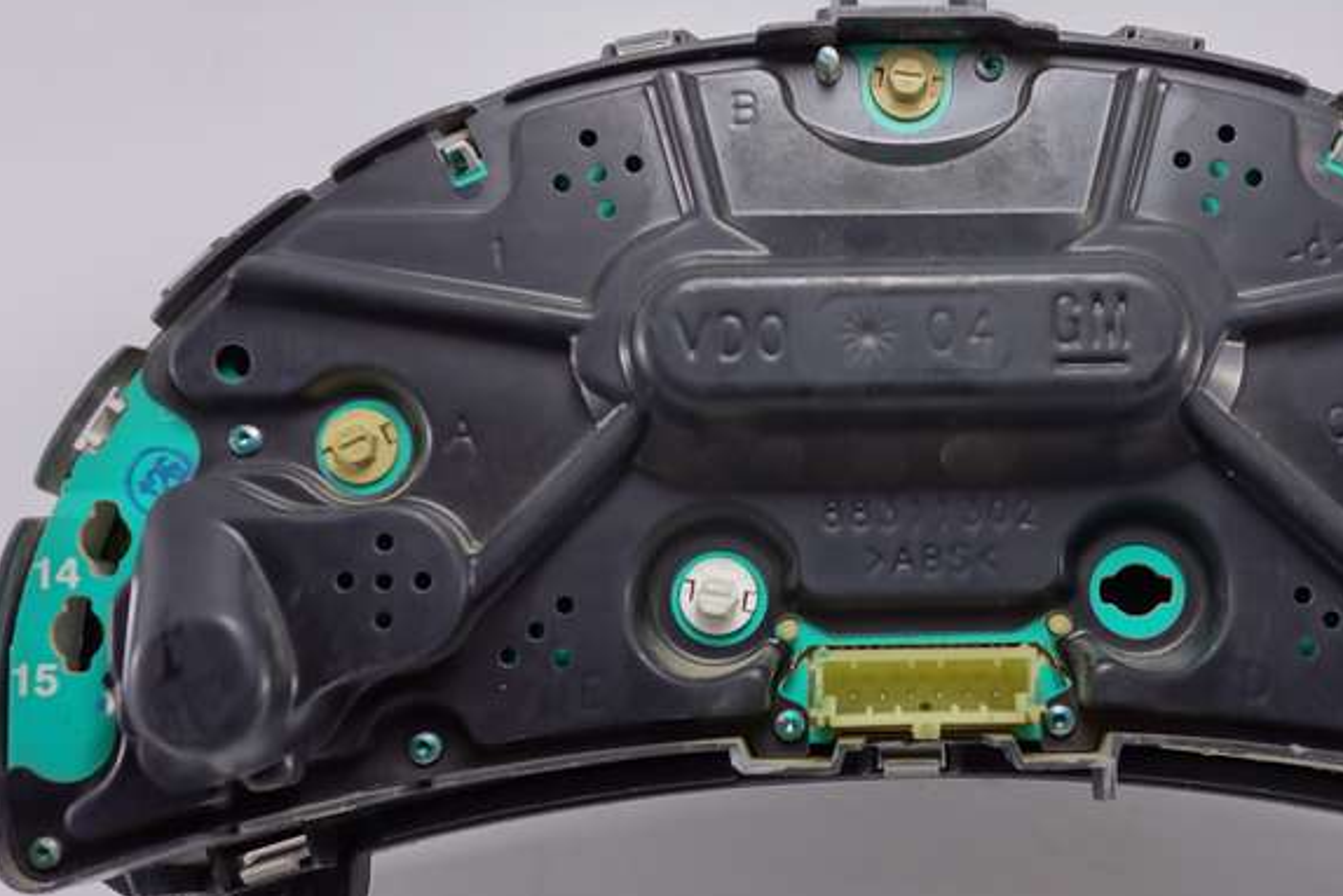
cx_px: 905
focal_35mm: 63
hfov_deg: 31.6
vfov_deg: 21.6
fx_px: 2350
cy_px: 428
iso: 125
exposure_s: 1/50
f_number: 3.2
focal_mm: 16.2
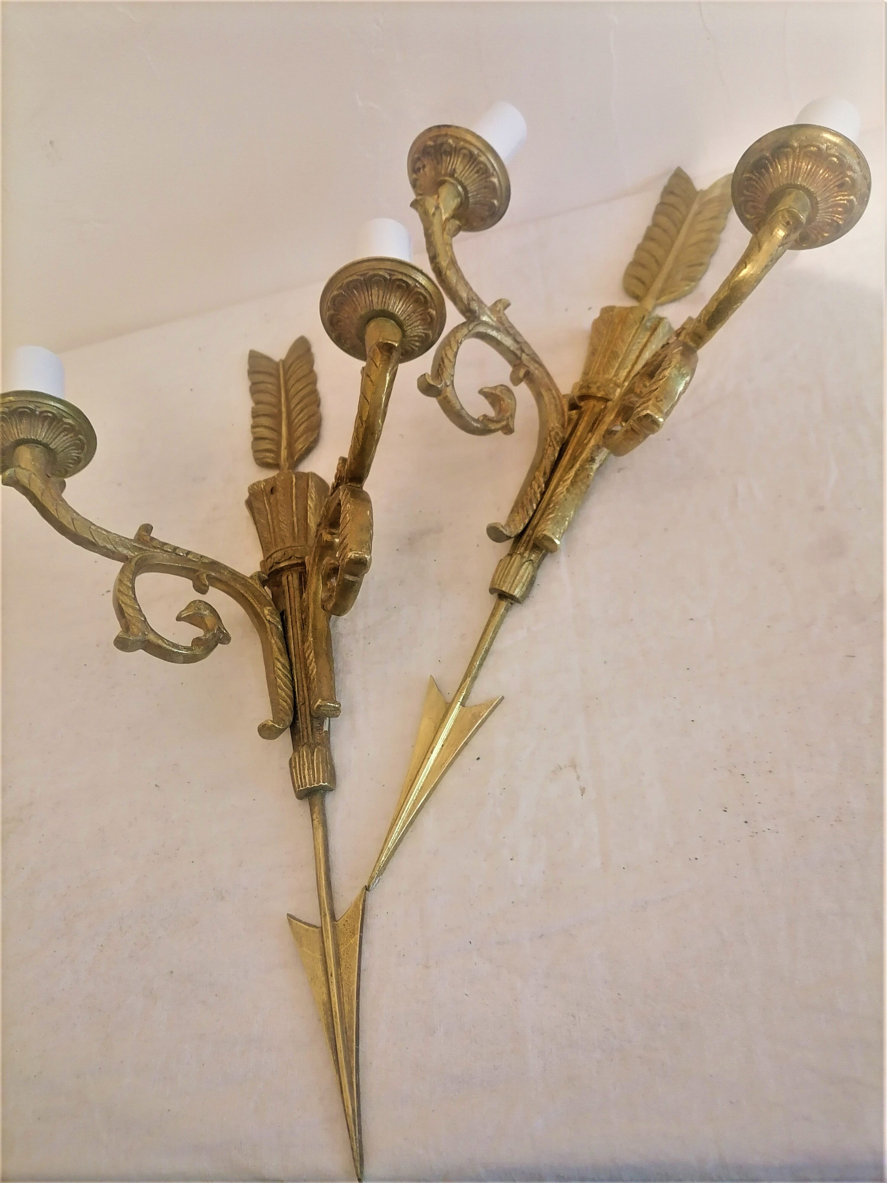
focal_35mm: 26
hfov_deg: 53.1
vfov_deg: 67.3
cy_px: 592
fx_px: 888
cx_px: 444
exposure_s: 1/25
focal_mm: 5.4
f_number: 1.8
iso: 400
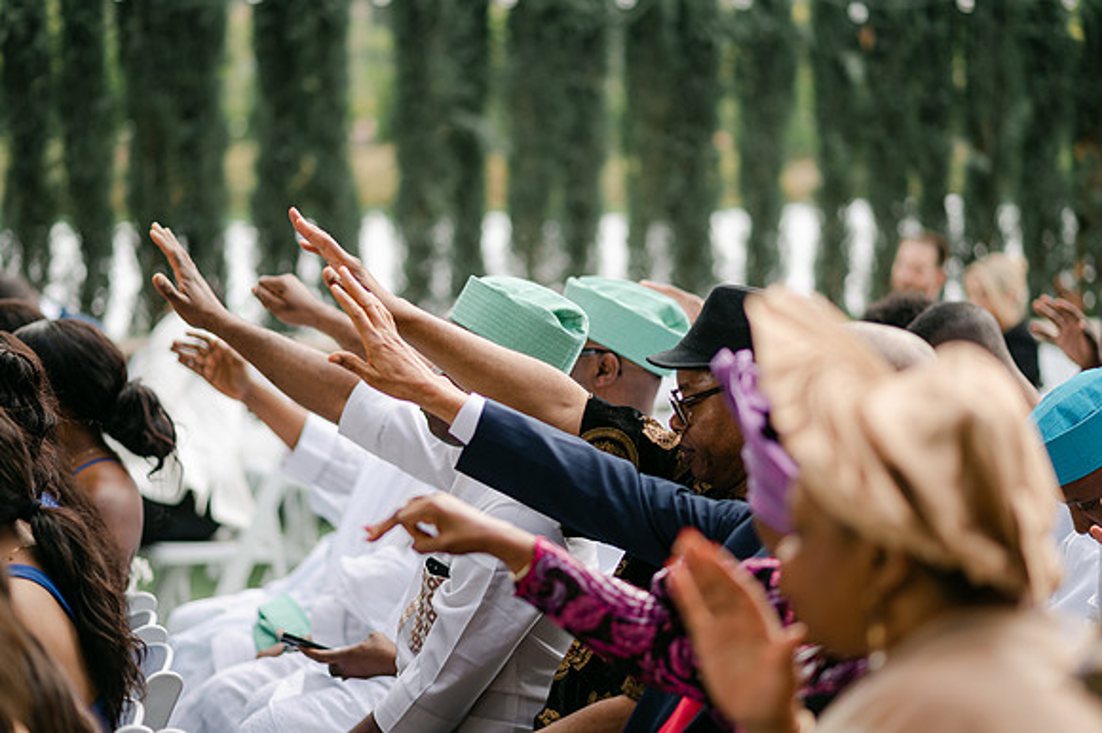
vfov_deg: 15.6
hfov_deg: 23.3
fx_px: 2670
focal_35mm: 87
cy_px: 366
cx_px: 551
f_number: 2
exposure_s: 1/400
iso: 100
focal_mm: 85
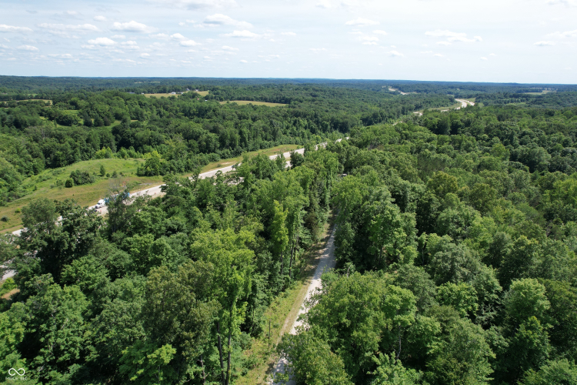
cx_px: 288
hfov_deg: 78.6
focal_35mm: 22
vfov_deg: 57.2
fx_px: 353
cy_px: 192
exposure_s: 1/1500
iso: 100
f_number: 2.8
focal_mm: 8.38
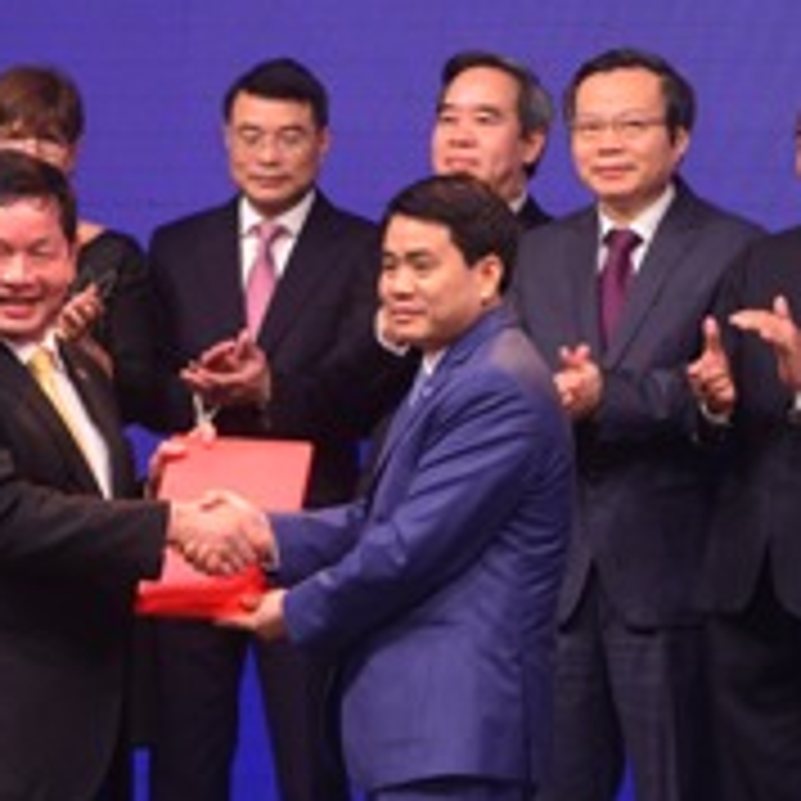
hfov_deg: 5.3
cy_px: 412
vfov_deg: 5.3
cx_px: 387
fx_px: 8587
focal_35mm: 328
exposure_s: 1/200
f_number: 4
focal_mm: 125
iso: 2500
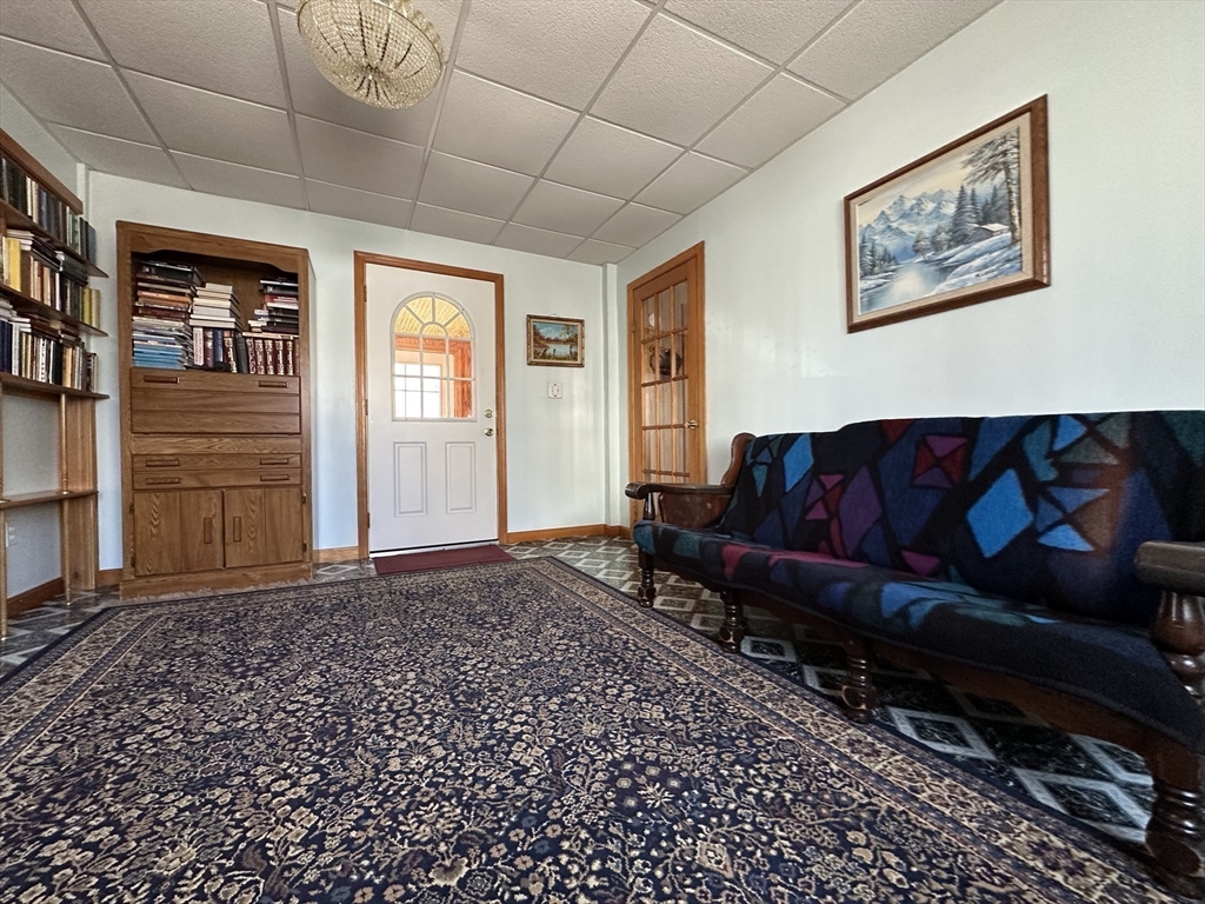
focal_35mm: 14
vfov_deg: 85.7
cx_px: 602
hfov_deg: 102.1
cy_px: 452
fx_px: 487
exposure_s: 1/60
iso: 320
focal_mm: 2.22
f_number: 2.2
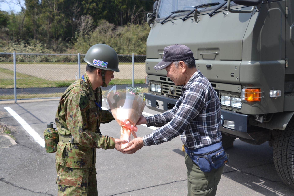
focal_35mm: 45
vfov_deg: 29.9
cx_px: 147
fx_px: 367
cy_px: 98
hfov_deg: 43.6
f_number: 8
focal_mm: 30
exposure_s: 1/250
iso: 100
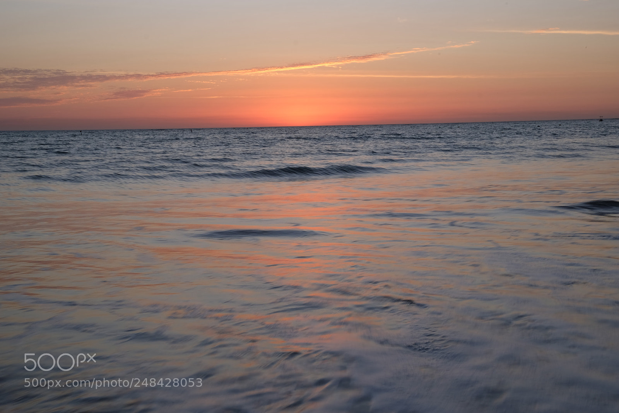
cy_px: 206
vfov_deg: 26.5
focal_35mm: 51
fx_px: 877
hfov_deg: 38.9
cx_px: 310
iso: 200
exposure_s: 1/12
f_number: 20
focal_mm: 34.3
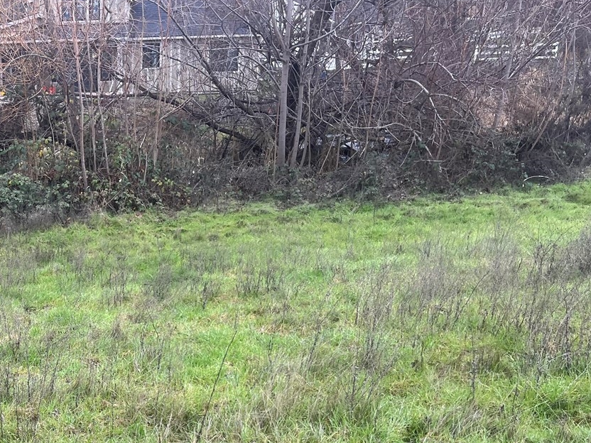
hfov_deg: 35.9
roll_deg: +1.3
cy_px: 359
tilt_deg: -20.6
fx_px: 854
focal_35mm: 50
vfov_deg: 28.4
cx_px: 63
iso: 50
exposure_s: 1/253
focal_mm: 5.1
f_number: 1.6
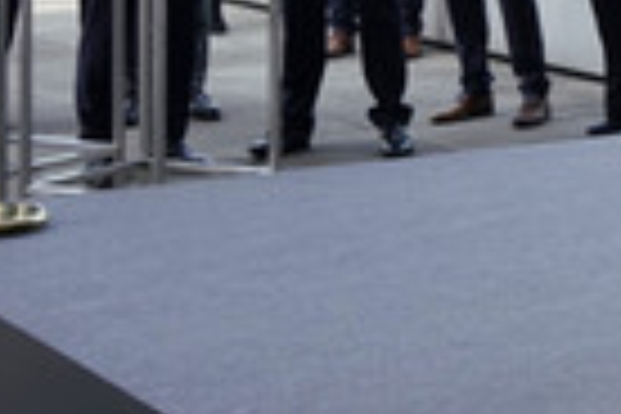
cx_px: 623
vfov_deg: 10.7
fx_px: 2139
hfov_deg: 16.2
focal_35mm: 124
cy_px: -202
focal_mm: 38
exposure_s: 1/400
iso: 640
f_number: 5.6
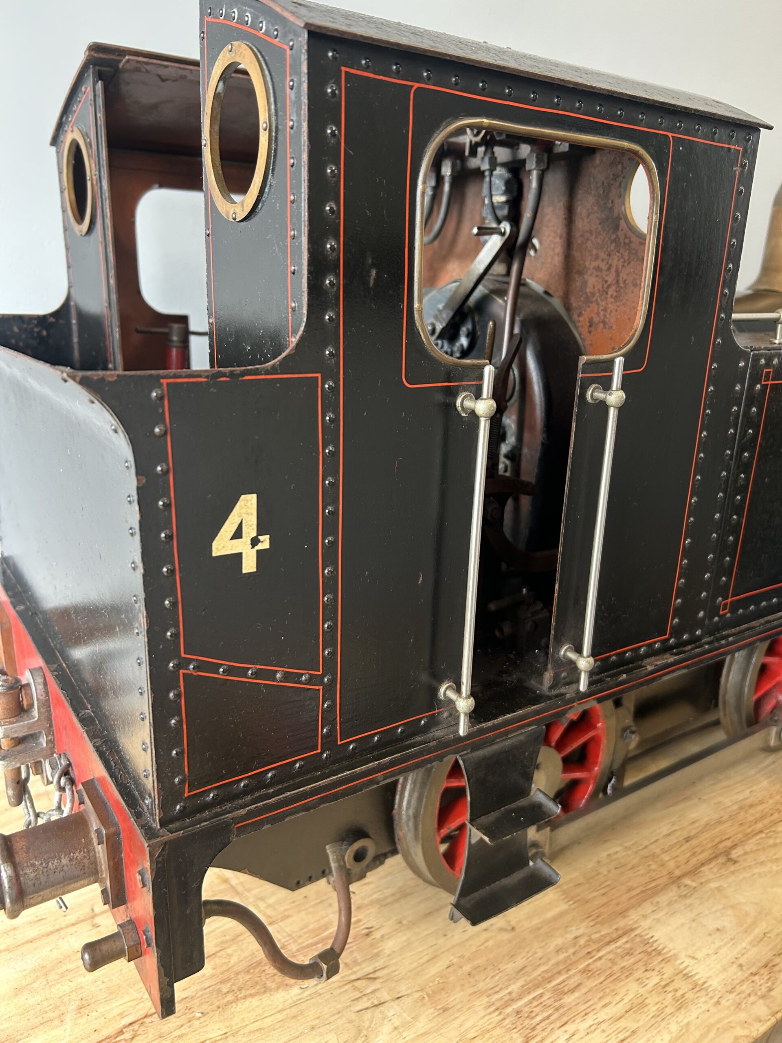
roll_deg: -1.8
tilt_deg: -18.5
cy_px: 522
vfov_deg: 67.3
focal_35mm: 26
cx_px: 391
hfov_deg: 53.1
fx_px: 783
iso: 125
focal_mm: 5.7
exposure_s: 1/72
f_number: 1.5
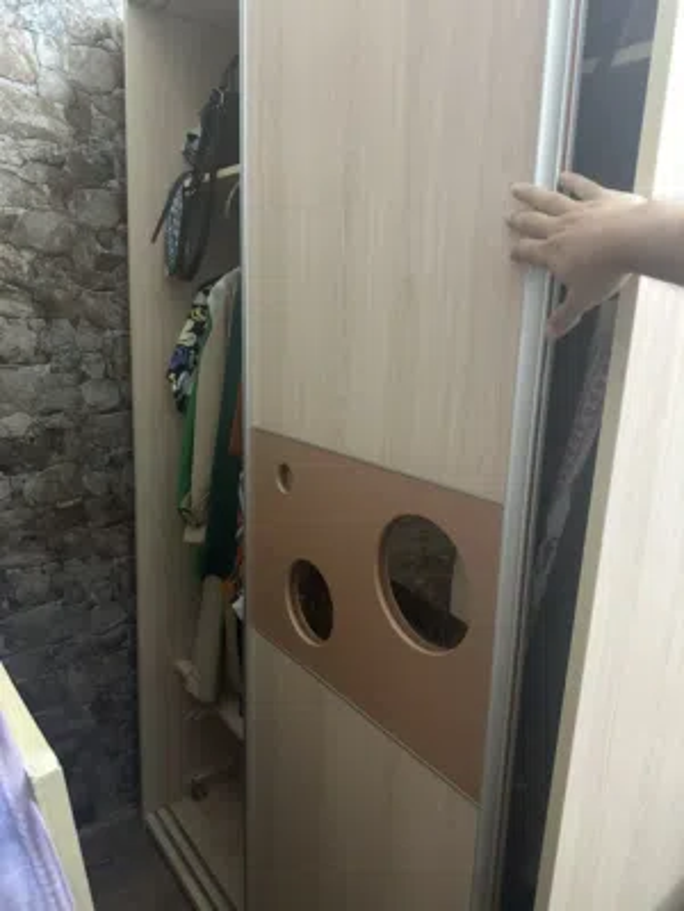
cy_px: 456
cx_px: 342
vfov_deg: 71.6
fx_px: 632
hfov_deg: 56.8
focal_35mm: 24
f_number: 1.78
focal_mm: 6.86
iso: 800
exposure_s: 1/33
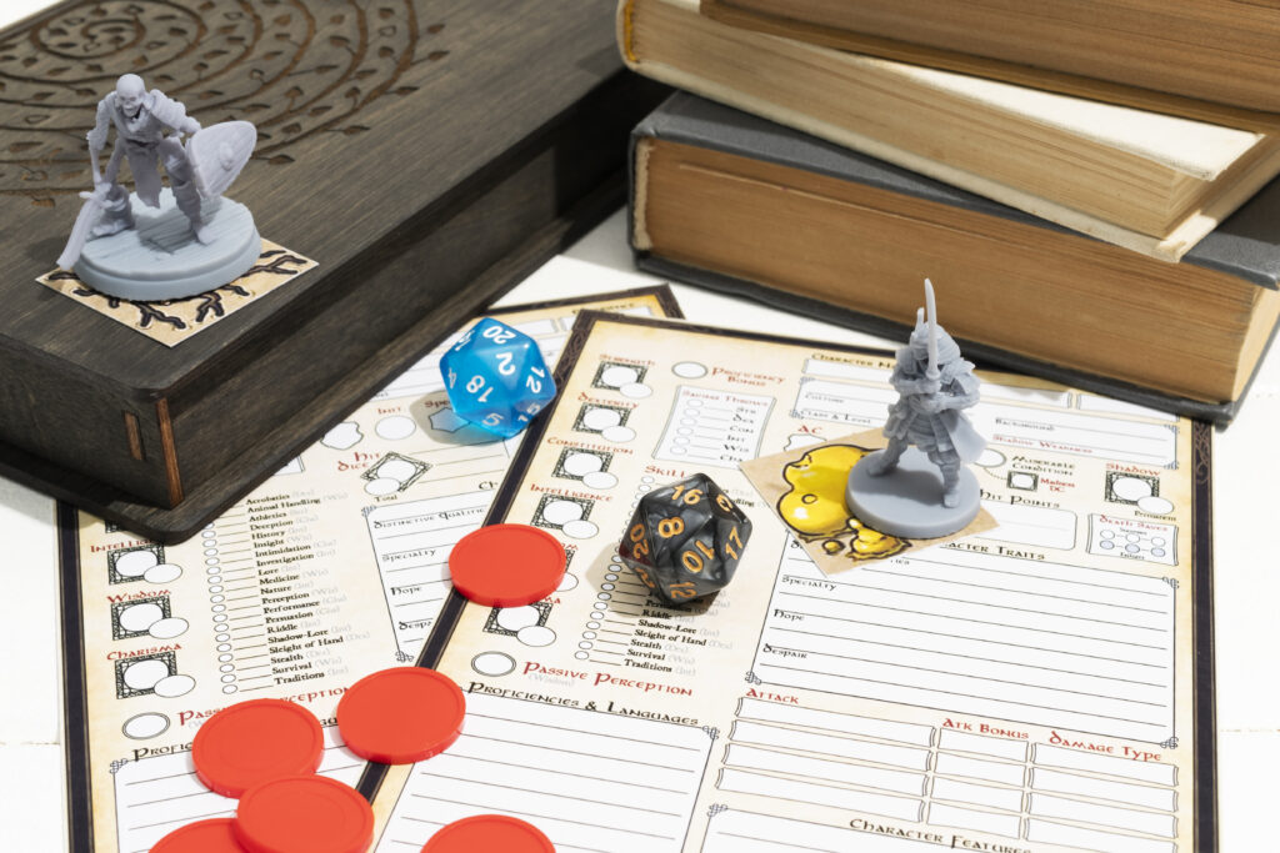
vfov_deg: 25.5
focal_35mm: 53
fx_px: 1885
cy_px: 426
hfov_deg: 37.5
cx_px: 640
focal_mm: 35
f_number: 10
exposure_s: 1/100
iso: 250
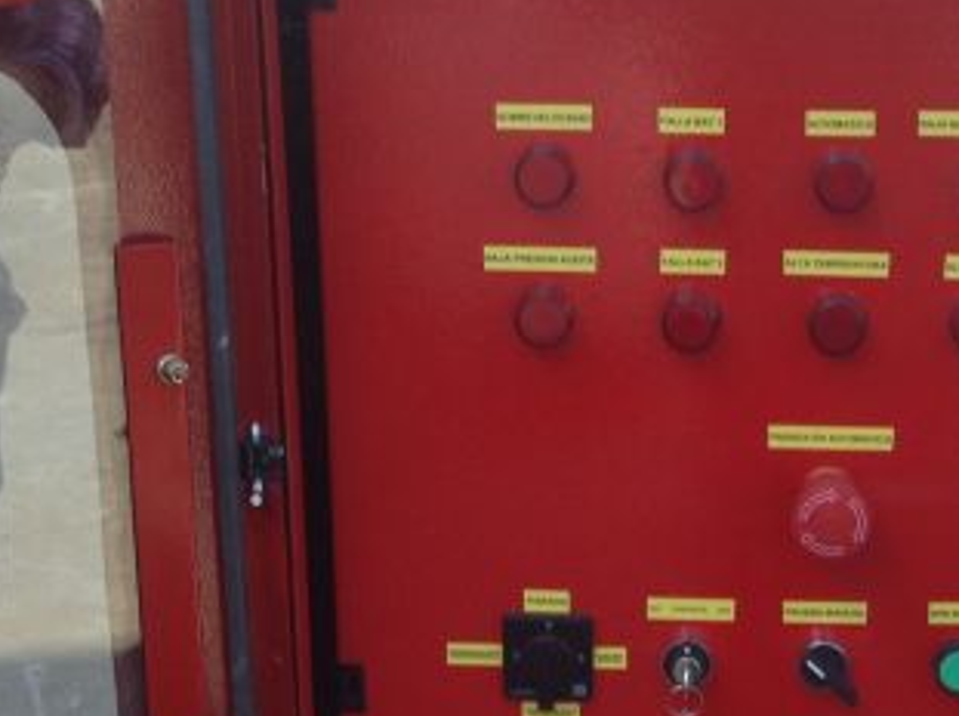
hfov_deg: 22.7
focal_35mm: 85
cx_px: 780
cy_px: 494
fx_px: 2350
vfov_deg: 17.3
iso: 32
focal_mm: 3.3
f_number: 2.4
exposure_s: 1/135
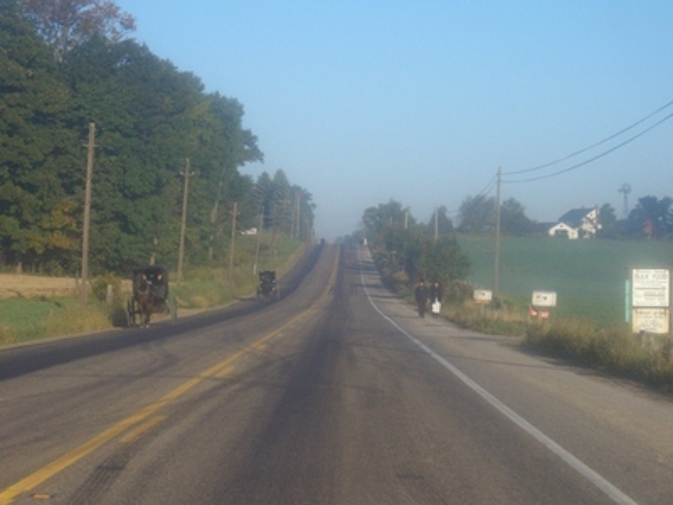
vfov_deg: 14.1
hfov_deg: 18.7
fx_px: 2041
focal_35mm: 105
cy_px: 252
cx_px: 336
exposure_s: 1/400
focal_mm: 17.4
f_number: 7.7
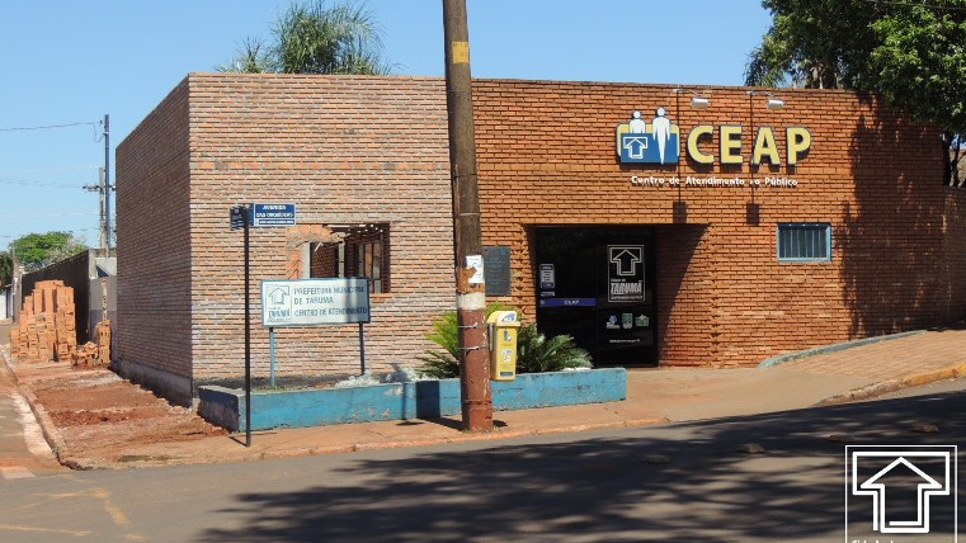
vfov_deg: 19.1
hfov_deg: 33.3
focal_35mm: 63
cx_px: 484
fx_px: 1614
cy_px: 251
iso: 100
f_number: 3.7
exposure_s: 1/800
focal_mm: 9.8
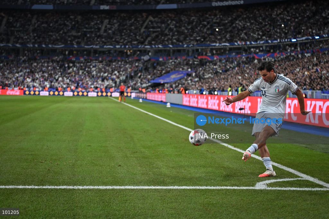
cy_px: 110
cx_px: 164
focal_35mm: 70
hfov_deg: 28.9
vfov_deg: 19.4
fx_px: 639
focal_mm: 70
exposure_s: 1/2500
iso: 2500
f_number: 2.8
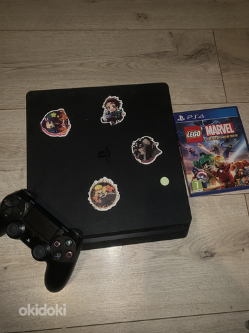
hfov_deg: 53.1
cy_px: 166
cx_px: 124
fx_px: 249
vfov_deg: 67.3
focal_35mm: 26
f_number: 1.8
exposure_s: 1/48
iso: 40
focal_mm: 4.25
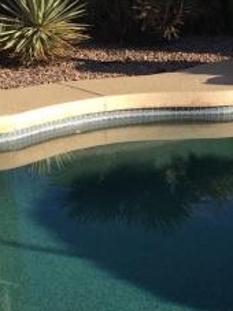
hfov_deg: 15.1
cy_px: 145
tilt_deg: -12.8
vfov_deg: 20.0
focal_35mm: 98
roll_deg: +0.0
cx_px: 96
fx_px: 880
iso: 25
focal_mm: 4.15
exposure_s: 1/927
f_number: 2.2
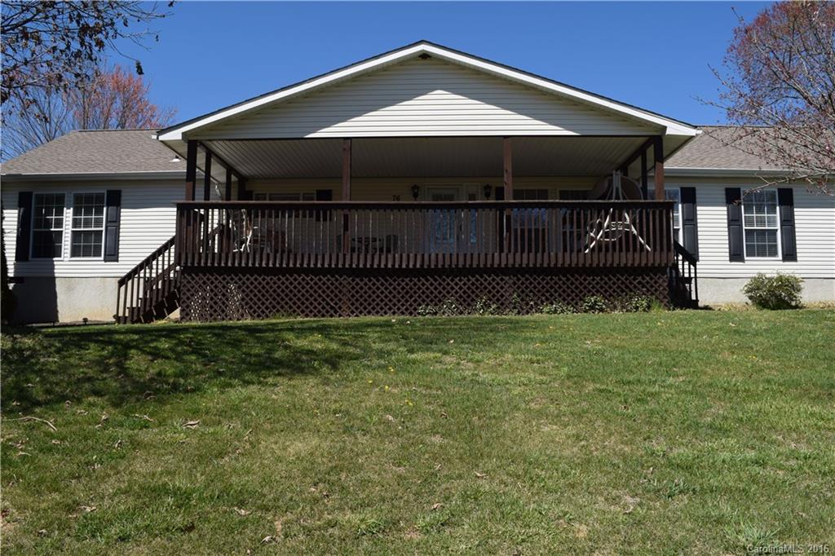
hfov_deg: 67.4
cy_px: 278
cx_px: 418
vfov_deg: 47.9
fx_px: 626
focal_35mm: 27
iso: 200
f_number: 9
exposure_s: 1/320
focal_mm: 18
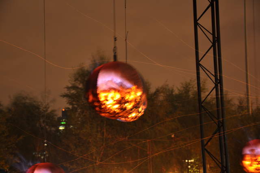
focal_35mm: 93
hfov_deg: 21.9
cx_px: 130
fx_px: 671
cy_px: 86
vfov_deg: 14.7
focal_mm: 62
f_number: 5.3
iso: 200
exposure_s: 4
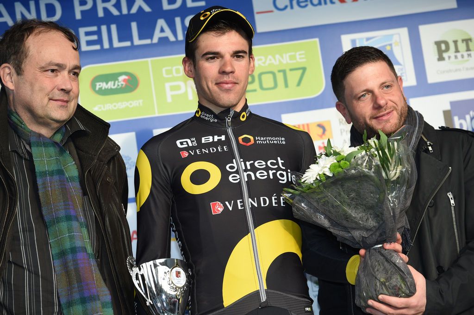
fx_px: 1842
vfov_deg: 9.8
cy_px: 158
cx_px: 237
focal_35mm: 140
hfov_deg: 14.7
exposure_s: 1/250
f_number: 4.5
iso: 200
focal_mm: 140
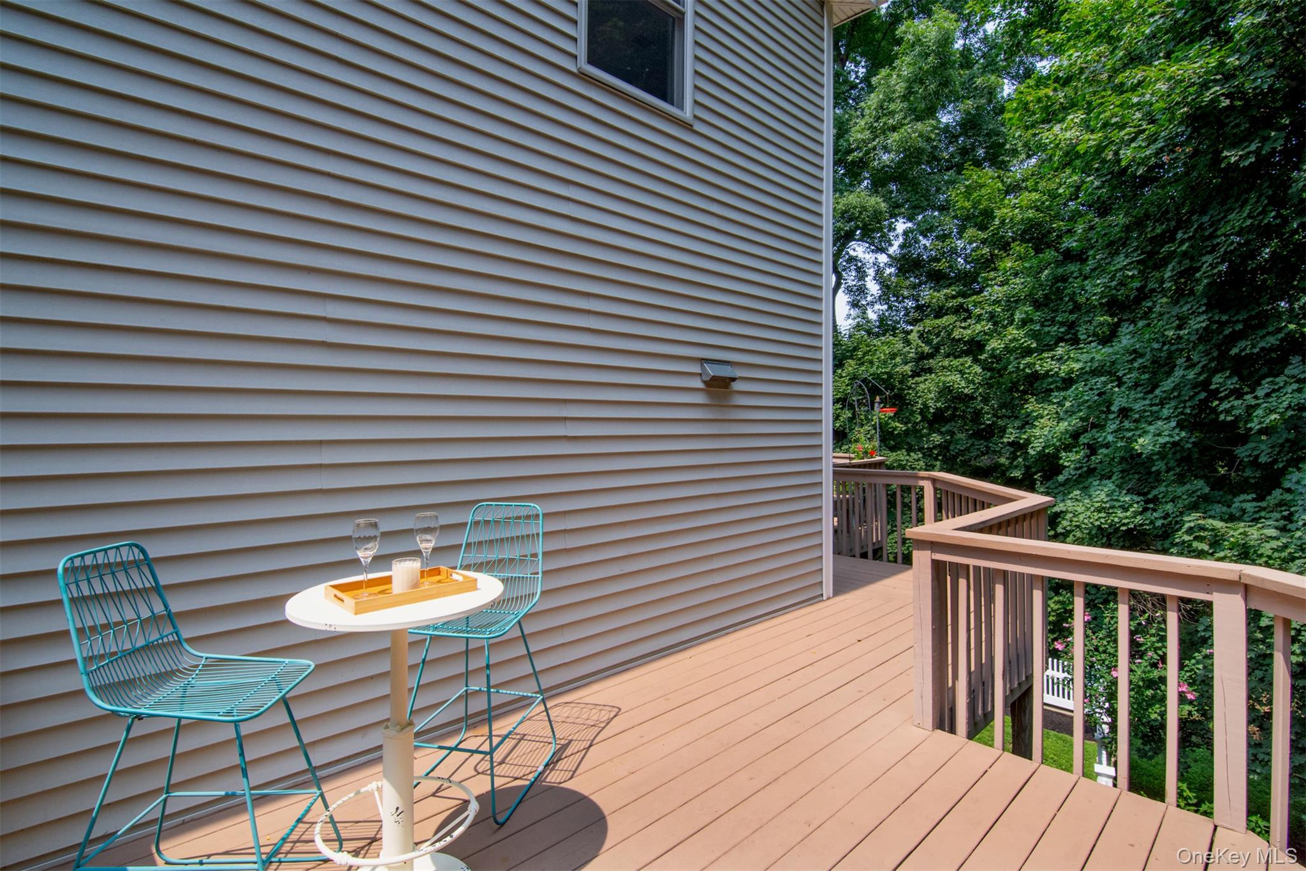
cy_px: 436
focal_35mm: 16
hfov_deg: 95.0
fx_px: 598
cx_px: 653
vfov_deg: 72.0
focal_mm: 11
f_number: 14
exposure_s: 1/250
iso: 500
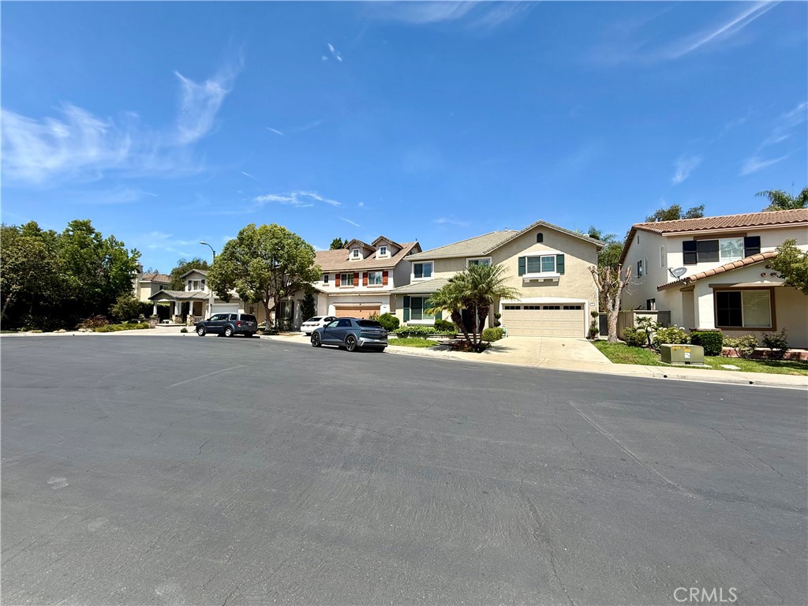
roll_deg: -1.9
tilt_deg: +4.7
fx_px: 327
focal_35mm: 14
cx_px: 404
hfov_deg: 102.1
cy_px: 303
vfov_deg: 85.7
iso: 50
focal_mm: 2.22
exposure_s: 1/2165
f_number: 2.2
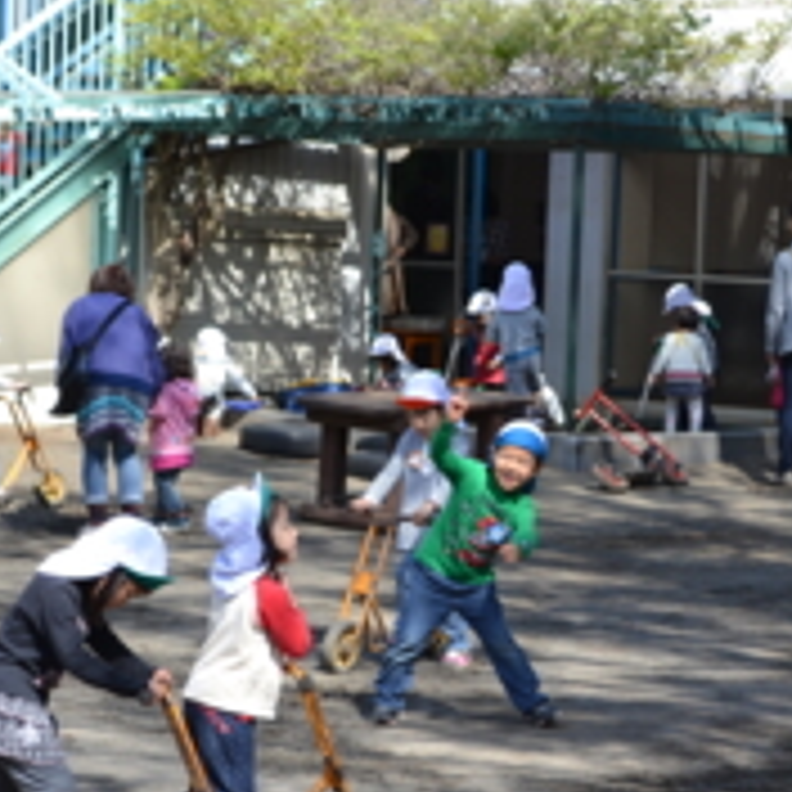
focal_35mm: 151
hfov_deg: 11.6
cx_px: 405
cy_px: 502
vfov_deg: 11.6
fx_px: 3909
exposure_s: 1/160
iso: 100
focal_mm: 52
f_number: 6.3
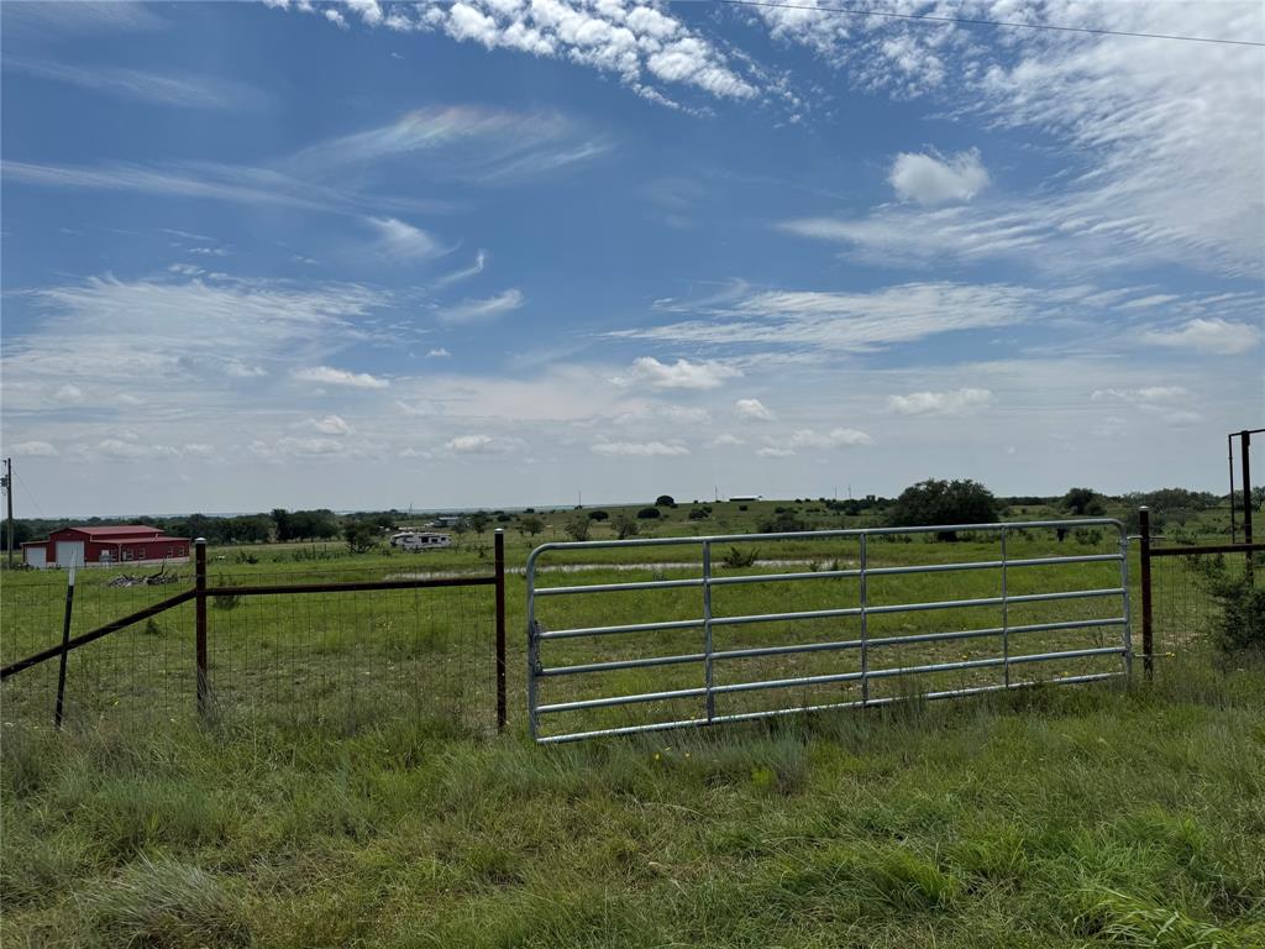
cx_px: 632
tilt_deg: +1.6
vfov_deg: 56.8
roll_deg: +1.0
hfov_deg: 71.6
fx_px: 877
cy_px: 474
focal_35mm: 24
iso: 80
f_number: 1.78
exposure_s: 1/10417
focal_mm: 6.76
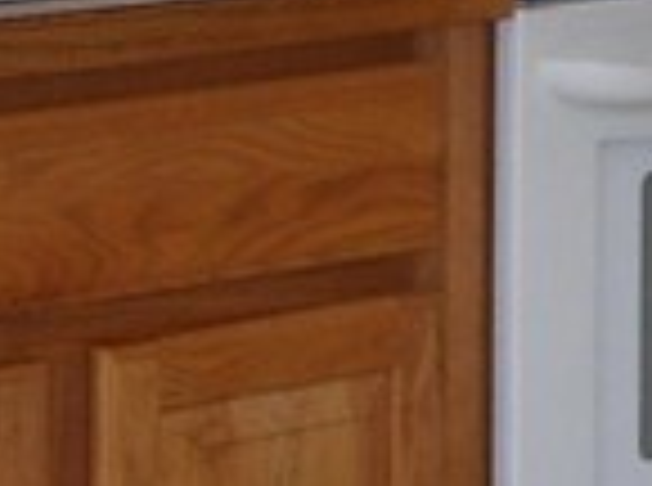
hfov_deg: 7.7
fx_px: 4791
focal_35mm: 255
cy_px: -284
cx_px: 773
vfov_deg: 5.7
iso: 80
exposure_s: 1/60
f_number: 2.7
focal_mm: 6
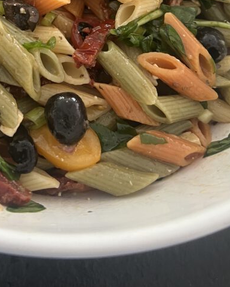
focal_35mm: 54
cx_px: 41
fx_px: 459
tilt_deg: -63.6
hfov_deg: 27.5
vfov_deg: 31.8
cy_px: -7
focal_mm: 5.7
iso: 320
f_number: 1.5
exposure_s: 1/60
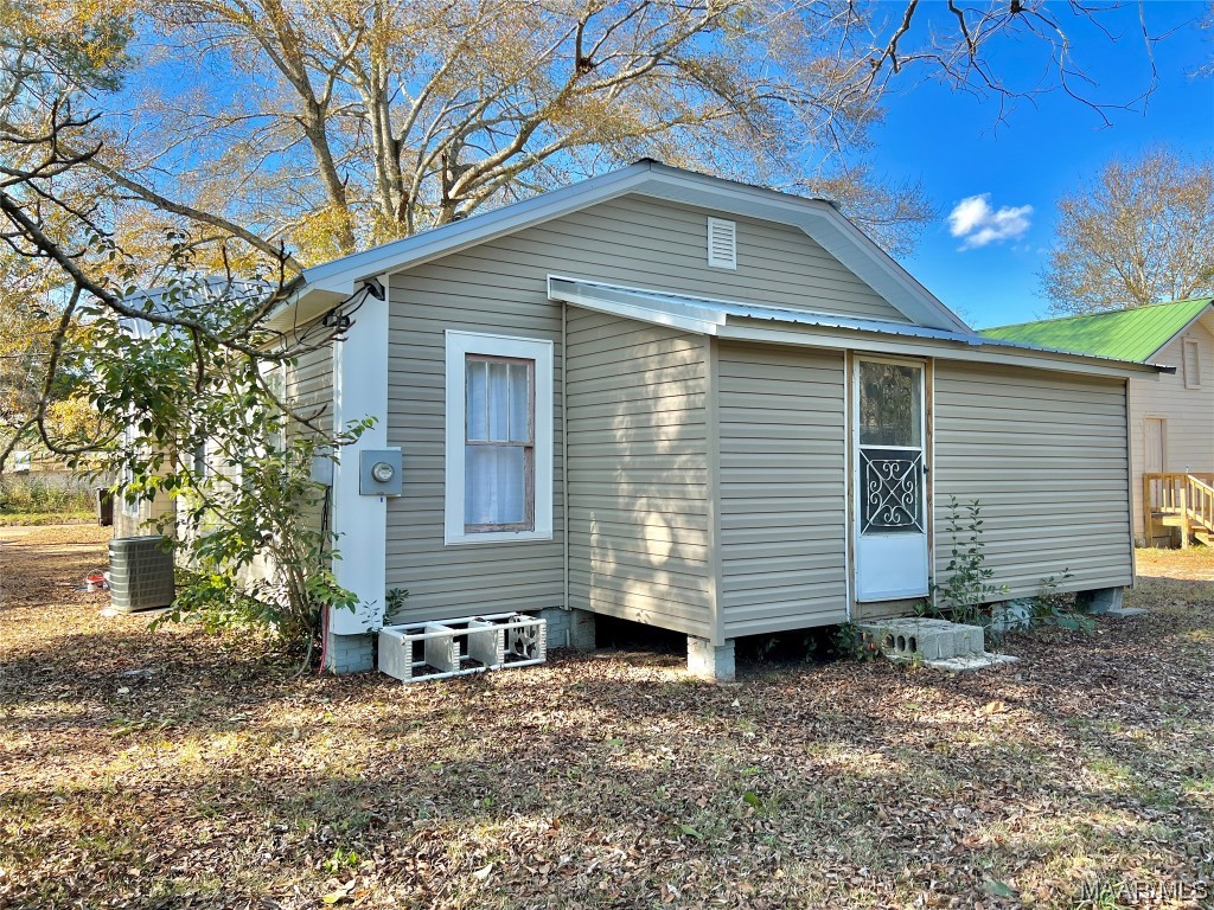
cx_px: 607
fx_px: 912
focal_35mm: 26
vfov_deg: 53.1
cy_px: 455
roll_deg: +1.0
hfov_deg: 67.3
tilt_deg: +3.2
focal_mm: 5.7
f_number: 1.5
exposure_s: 1/791
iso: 50
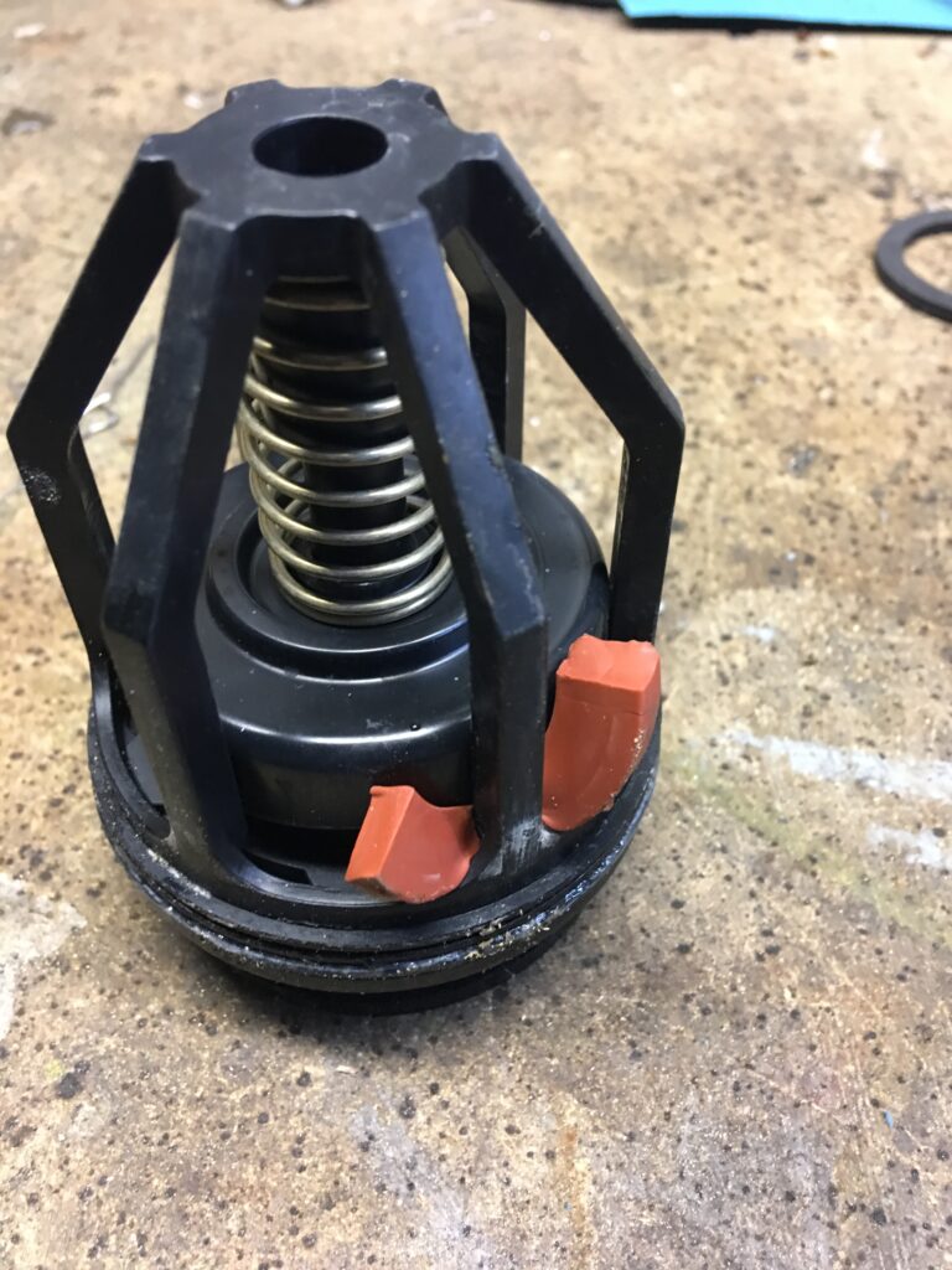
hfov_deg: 48.2
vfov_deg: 61.7
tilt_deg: -48.2
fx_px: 1063
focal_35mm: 29
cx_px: 476
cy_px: 635
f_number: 2.2
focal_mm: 4.15
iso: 100
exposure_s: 1/10
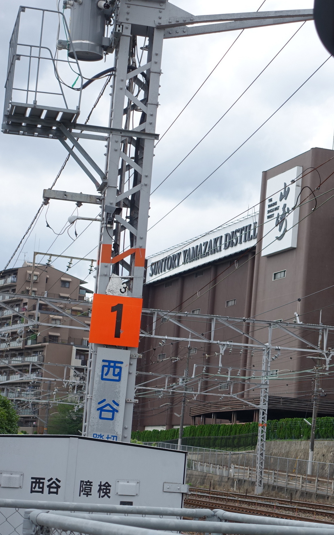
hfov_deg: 13.3
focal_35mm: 97
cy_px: 269
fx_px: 1413
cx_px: 313
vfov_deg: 21.4
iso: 125
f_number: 4
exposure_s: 1/640
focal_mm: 22.95
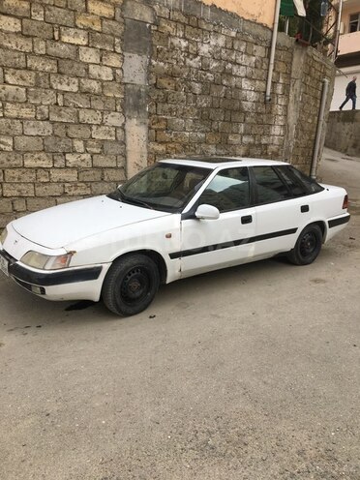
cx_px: 180
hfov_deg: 48.2
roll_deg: -1.4
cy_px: 240
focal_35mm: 29
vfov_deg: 61.7
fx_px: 402
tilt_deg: -11.5
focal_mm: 4.15
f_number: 2.2
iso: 25
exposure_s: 1/121
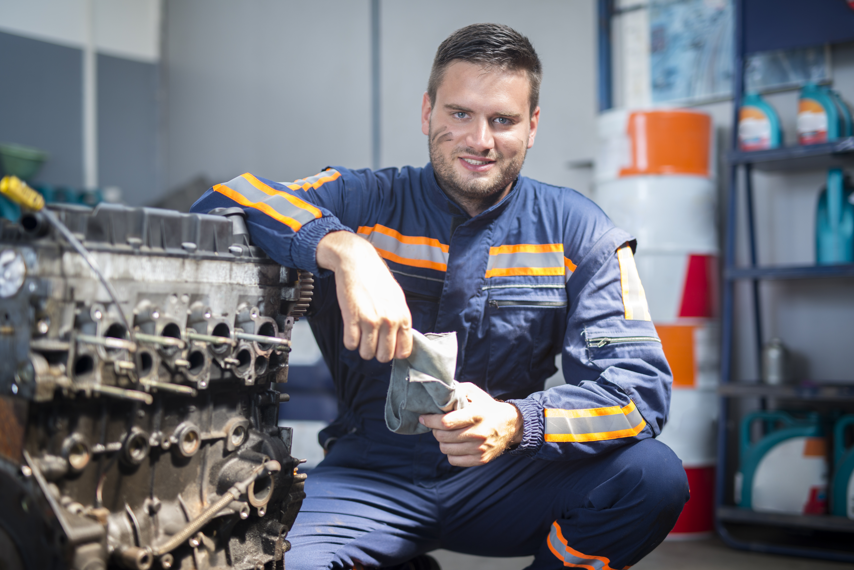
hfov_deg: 39.6
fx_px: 1186
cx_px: 427
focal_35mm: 50
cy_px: 285
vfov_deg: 27.0
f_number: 1.8
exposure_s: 1/200
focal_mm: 50
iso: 200
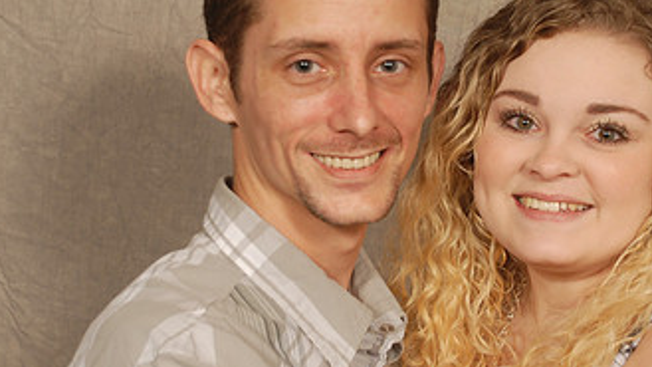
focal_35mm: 122
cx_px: 438
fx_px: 2109
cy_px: 195
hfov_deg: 17.5
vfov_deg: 9.9
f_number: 5.6
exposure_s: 1/125
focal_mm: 44
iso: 200
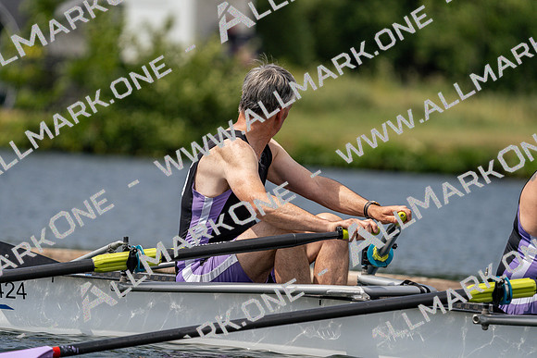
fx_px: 5968
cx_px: 268
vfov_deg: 3.4
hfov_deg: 5.2
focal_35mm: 400
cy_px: 179
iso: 200
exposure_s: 1/1600
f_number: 6.3
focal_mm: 400
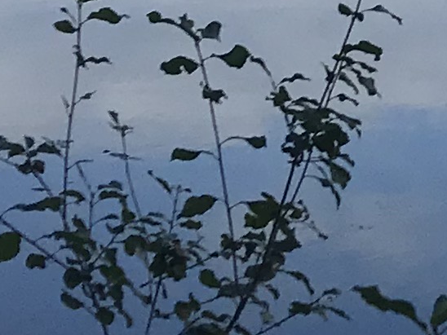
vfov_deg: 7.0
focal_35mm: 206
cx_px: 855
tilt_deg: -3.7
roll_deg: -0.3
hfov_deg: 9.1
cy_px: -337
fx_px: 2660
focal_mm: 3.99
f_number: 1.8
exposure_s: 1/1312
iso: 20
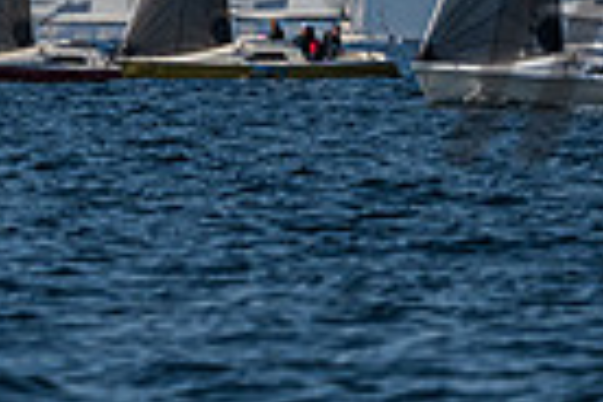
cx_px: 155
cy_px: -613
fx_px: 16950
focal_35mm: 1012
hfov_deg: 2.0
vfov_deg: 1.4
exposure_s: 1/8000
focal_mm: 185
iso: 400
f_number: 5
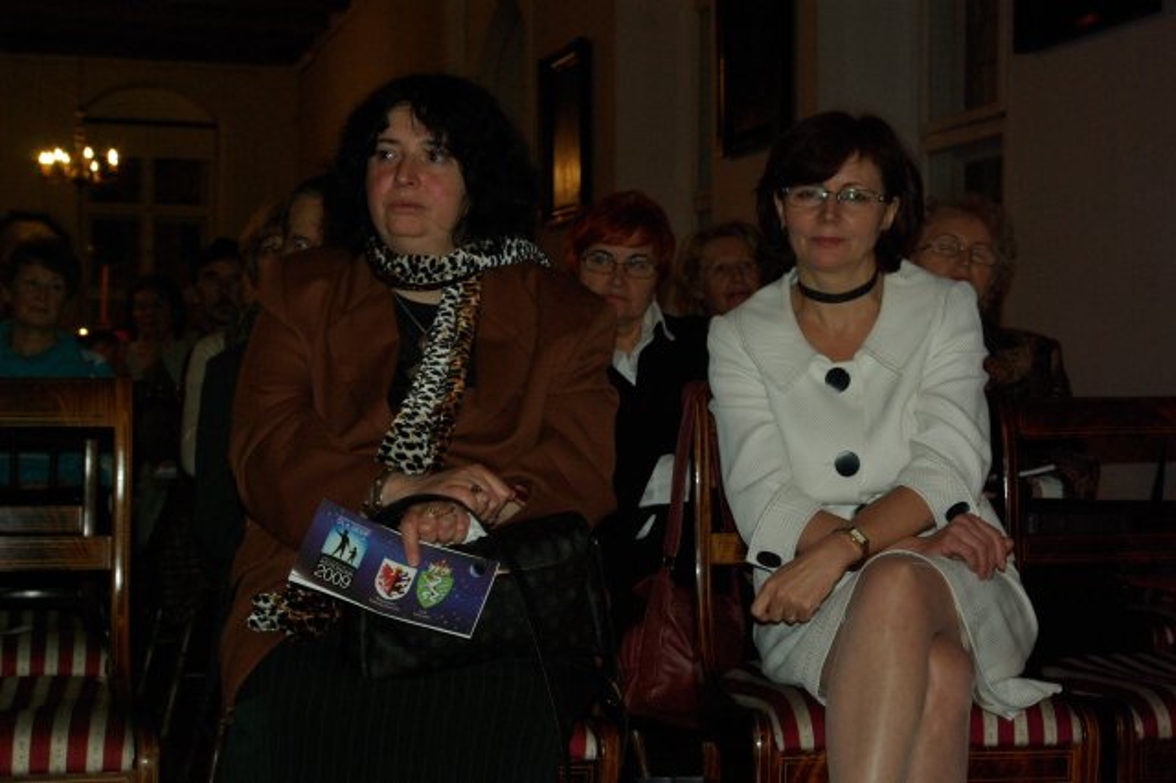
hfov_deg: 33.4
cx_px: 588
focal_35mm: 60
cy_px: 392
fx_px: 1959
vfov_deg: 22.6
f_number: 8
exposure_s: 1/60
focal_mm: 40
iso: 800
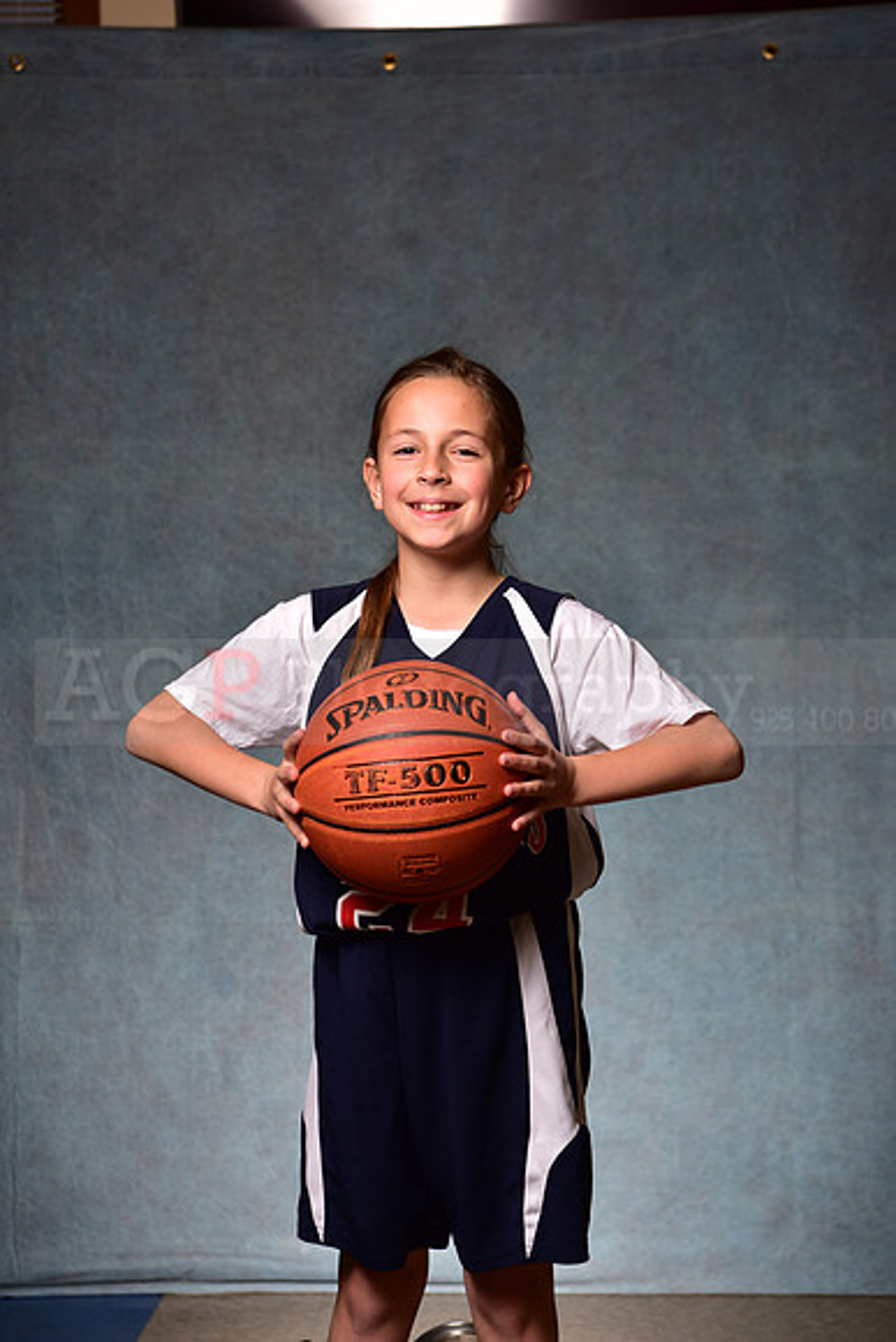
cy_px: 671
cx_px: 448
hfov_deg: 19.5
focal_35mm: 70
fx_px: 2612
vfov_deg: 28.8
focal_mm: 70
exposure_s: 1/200
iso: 100
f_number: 5
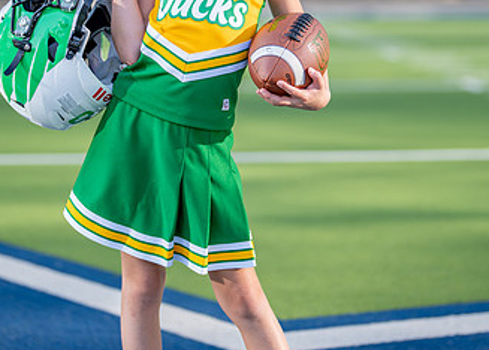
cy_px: 28
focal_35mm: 107
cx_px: 240
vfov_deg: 13.3
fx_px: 1487
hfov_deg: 18.7
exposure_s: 1/3200
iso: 100
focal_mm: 50
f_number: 1.2
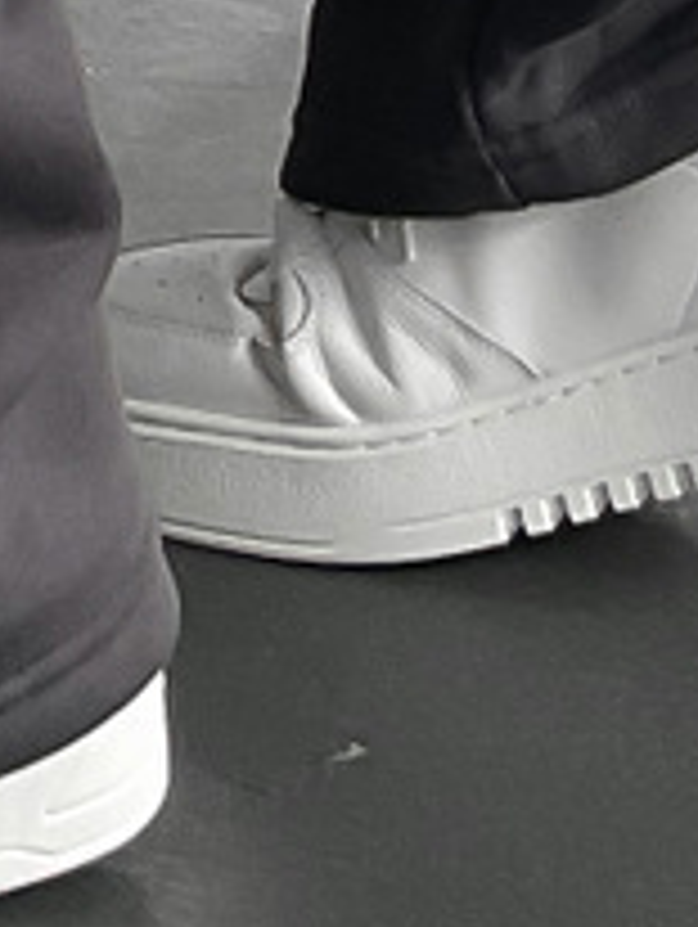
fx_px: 6037
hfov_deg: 6.6
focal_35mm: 225
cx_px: -135
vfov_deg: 7.8
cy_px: -1714
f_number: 1.8
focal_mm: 3
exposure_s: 1/120
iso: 32
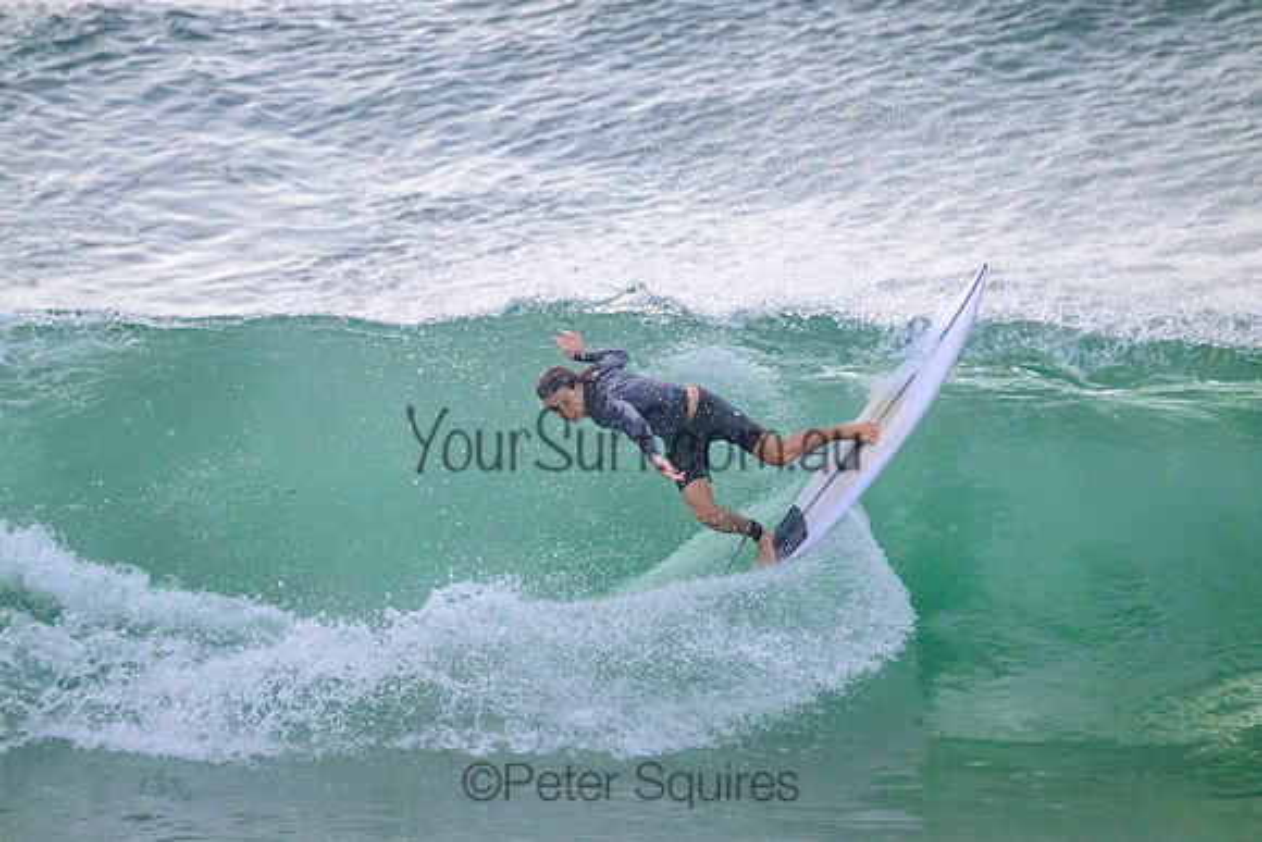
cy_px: 421
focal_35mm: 800
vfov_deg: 1.7
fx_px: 28050
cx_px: 631
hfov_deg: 2.6
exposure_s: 1/2000
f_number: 11
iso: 3200
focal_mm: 800
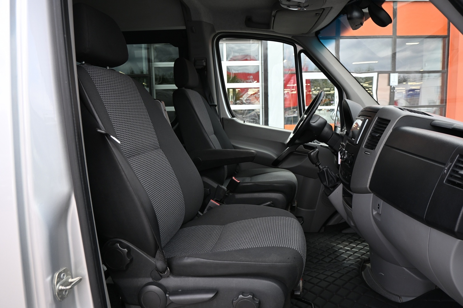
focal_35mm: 27
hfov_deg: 67.4
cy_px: 154
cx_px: 232
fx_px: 347
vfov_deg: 47.9
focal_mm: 18
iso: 200
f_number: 4
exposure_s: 1/250
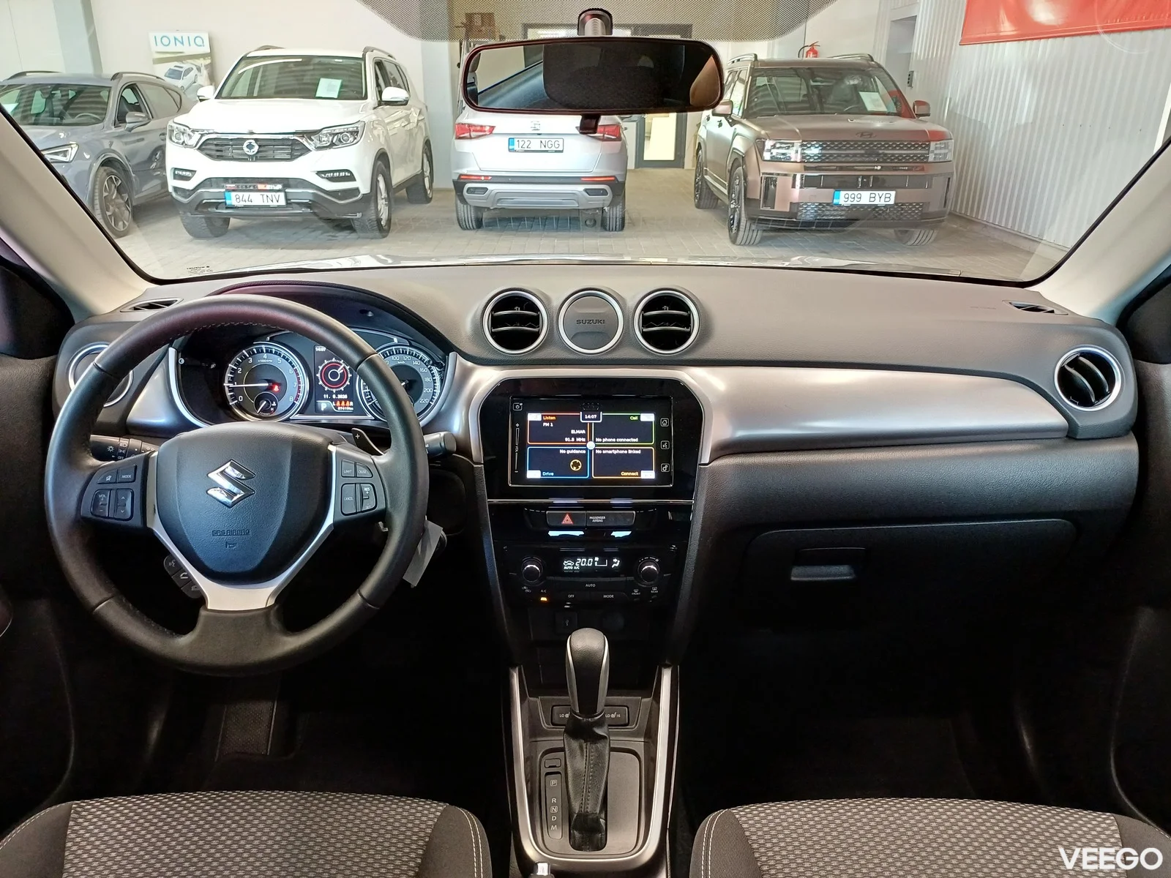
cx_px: 586
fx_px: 846
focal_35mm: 25
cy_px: 439
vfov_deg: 54.9
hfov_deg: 69.4
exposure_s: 1/25
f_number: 1.8
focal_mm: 4.65
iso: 400
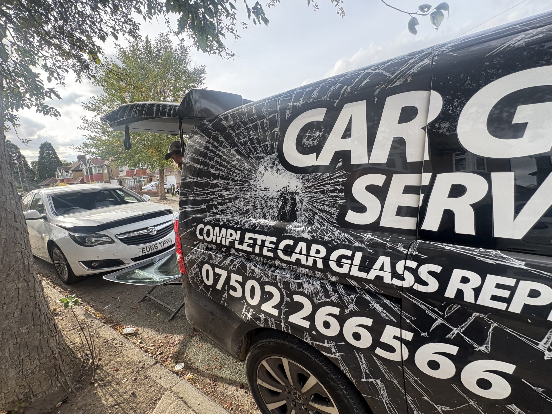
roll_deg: +2.9
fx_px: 223
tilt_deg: -5.2
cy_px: 207
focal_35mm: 14
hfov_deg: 102.1
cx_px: 276
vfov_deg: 85.7
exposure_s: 1/169
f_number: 2.2
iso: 40
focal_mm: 2.22
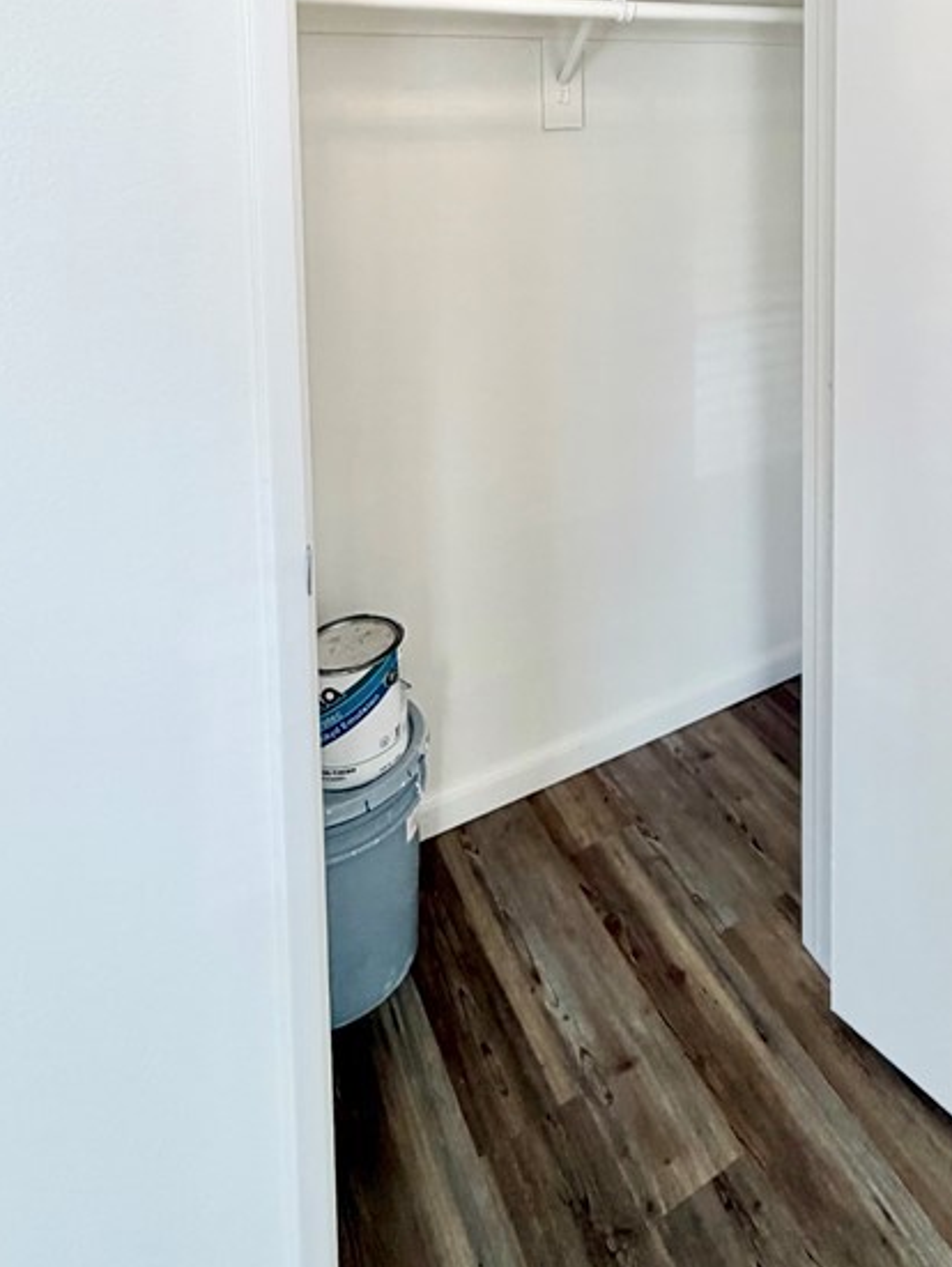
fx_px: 952
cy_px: 163
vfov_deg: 58.9
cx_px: 729
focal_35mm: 26
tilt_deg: -1.5
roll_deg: +2.2
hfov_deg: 50.6
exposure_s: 1/120
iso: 80
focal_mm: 2.22
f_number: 2.2
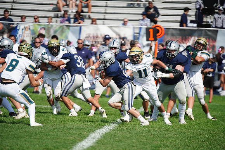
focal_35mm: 300
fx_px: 1875
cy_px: 75
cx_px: 112
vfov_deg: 4.6
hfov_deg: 6.9
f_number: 2.8
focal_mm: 300
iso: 500
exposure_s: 1/8000
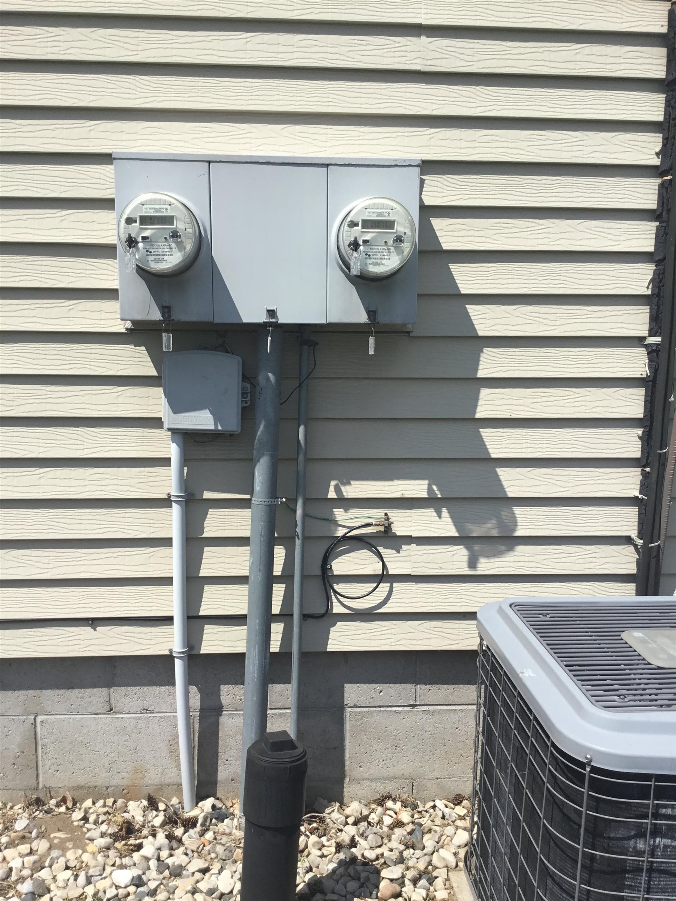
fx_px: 807
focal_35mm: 31
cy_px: 450
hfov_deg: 45.4
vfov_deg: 58.4
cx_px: 338
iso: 25
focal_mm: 3.3
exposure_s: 1/1631
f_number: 2.4
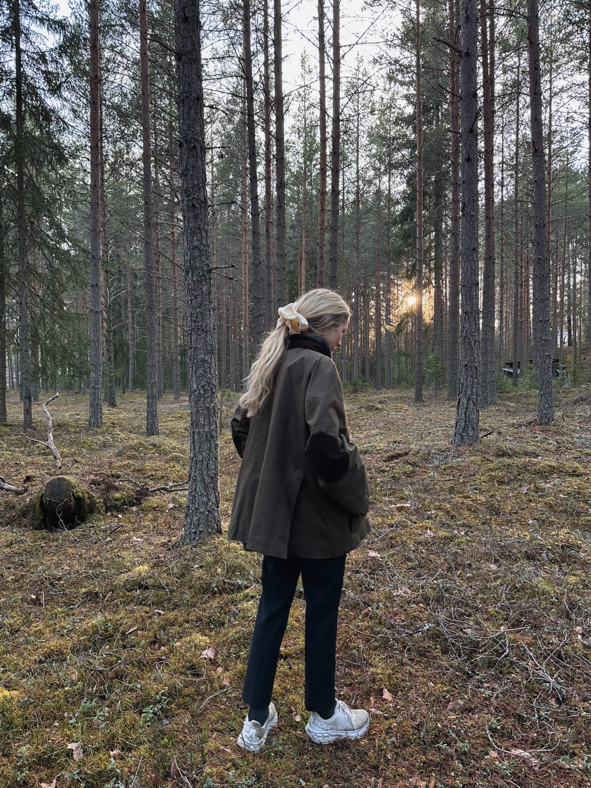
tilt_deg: -1.3
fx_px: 569
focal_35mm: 25
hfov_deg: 54.9
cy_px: 392
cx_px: 297
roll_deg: +0.3
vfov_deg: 69.4
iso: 125
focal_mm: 6.86
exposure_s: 1/124
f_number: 1.78
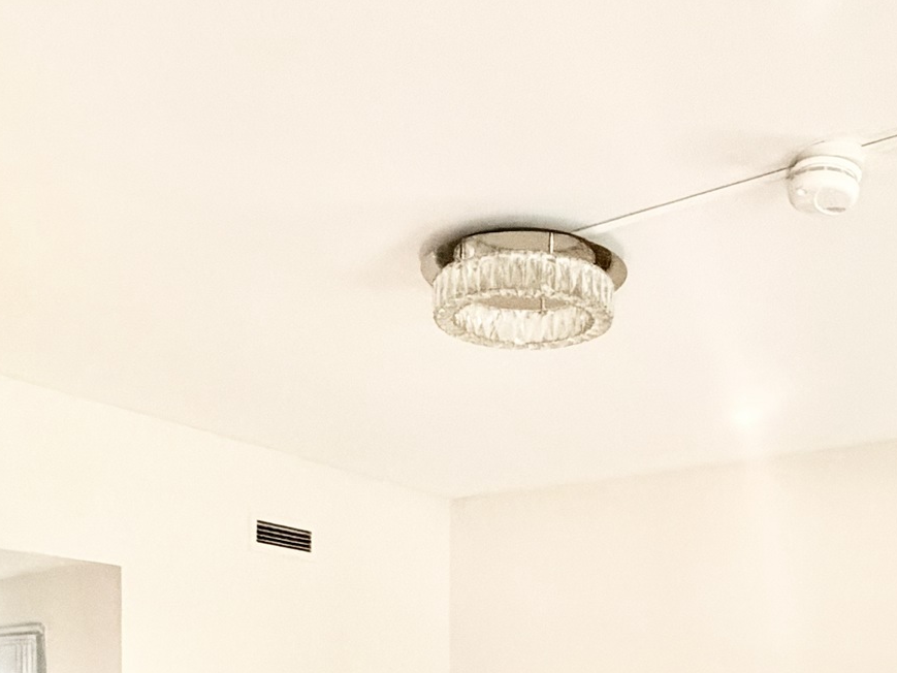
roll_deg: -0.5
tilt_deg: -3.0
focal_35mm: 46
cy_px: 780
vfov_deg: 28.1
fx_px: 1192
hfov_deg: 41.2
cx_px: 503
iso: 800
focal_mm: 2.22
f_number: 2.2
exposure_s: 1/60
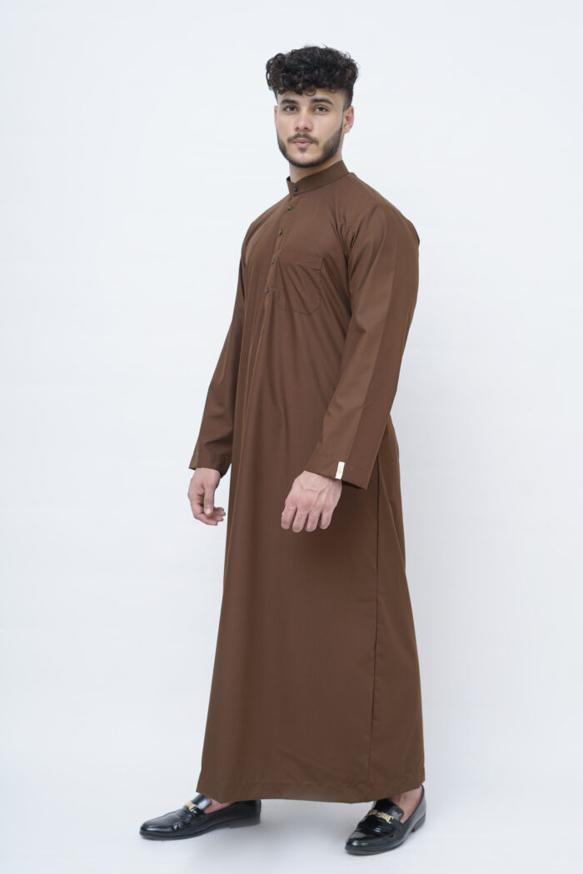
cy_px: 437
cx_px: 292
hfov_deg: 27.0
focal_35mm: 50
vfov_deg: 39.6
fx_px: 1214
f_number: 4
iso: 100
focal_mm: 50
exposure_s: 1/125
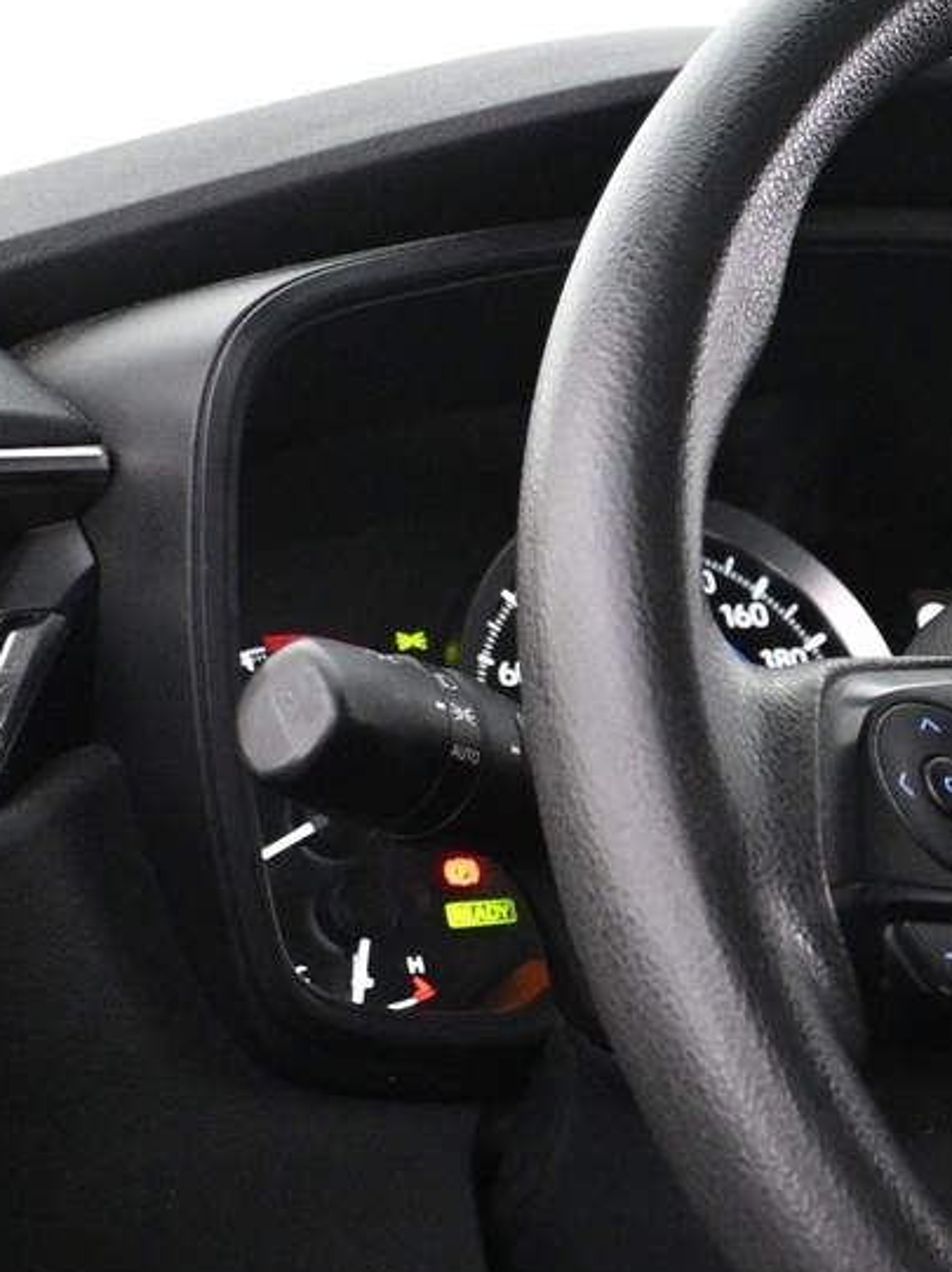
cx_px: 1443
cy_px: 804
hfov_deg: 11.7
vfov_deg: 16.3
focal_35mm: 121
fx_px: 4442
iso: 4000
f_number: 4.5
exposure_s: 1/40
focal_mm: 28
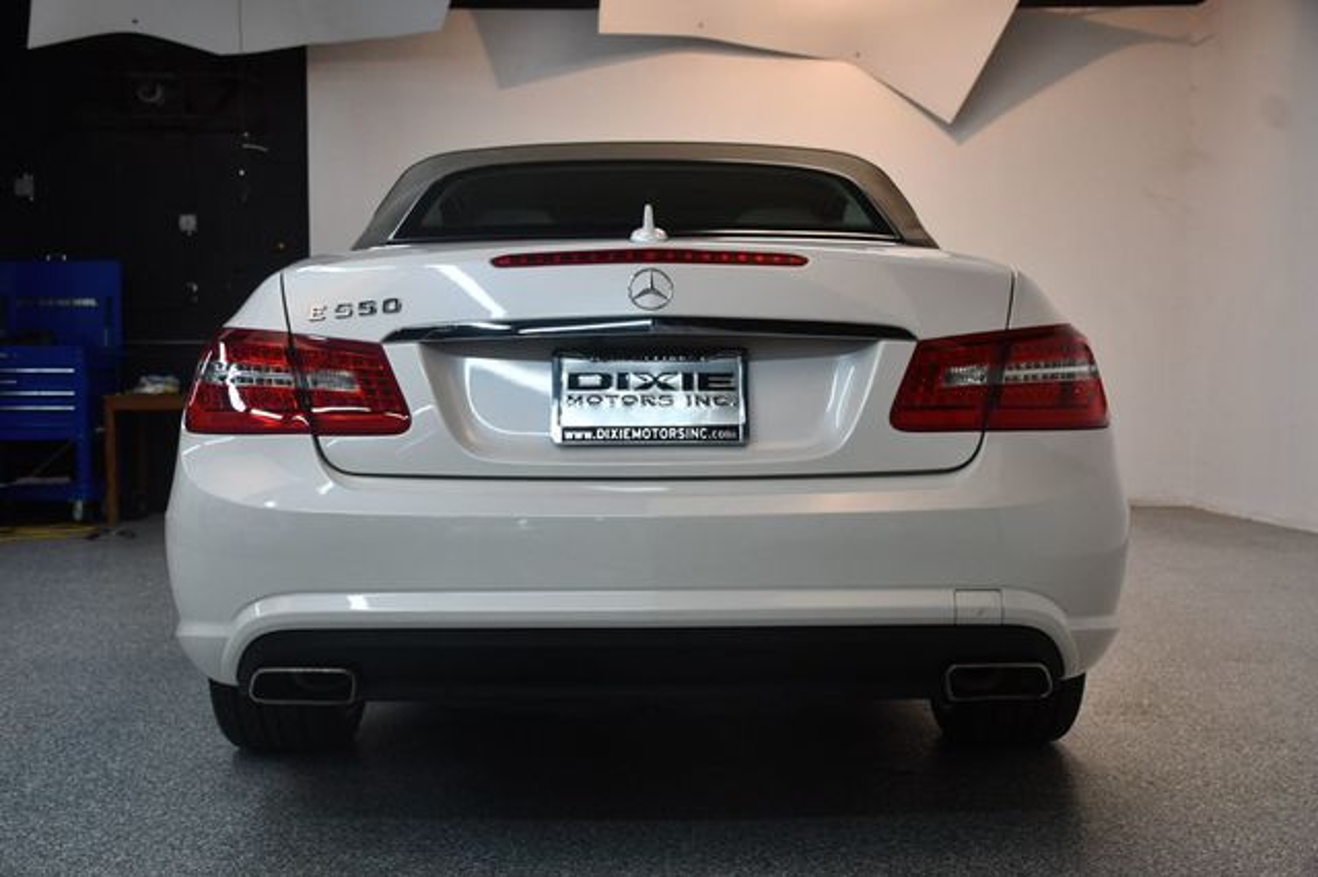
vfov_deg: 29.8
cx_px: 659
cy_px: 438
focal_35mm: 45
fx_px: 1647
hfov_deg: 43.6
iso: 900
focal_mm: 30
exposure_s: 1/125
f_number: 4
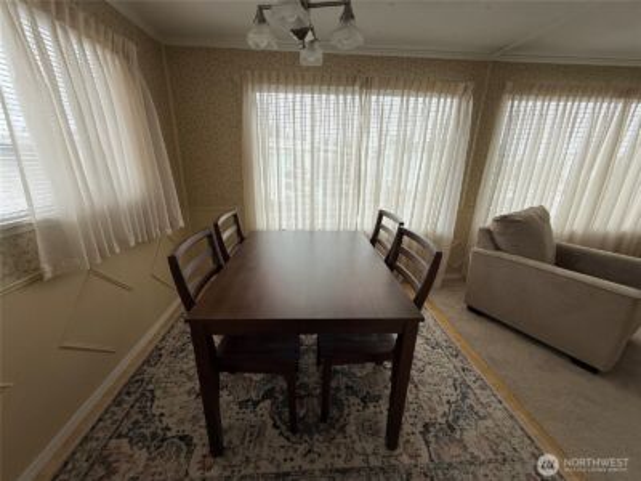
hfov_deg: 102.1
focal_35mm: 14
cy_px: 240
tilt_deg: -16.9
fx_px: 259
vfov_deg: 85.7
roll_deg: -1.1
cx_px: 320
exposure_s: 1/99
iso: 100
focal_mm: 2.22
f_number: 2.2
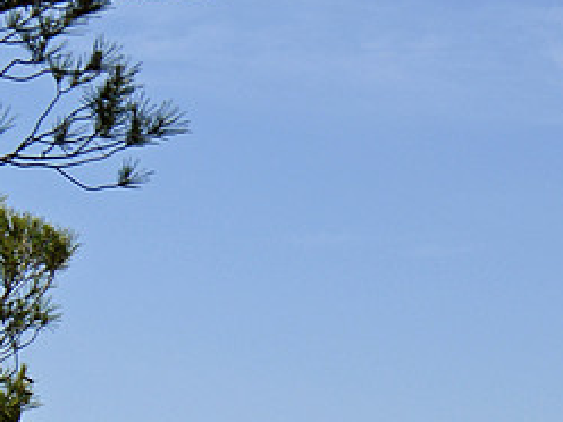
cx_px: 1378
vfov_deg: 9.4
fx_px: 2342
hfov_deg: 11.3
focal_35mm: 144
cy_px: 938
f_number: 6.3
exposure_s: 1/2000
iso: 200
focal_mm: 29
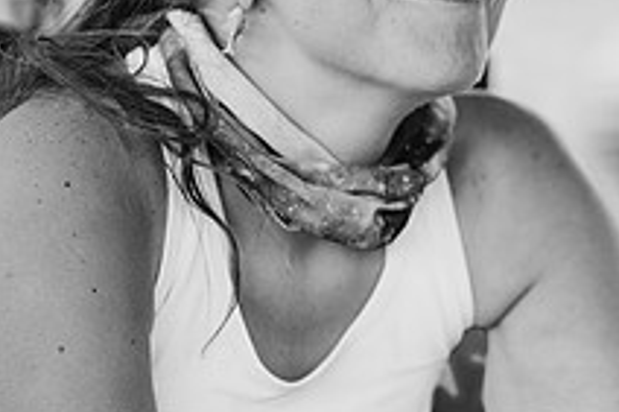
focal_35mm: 137
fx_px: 2354
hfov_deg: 14.8
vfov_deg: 10.0
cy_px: 171
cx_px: 558
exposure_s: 1/160
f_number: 1.4
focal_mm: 50
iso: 100
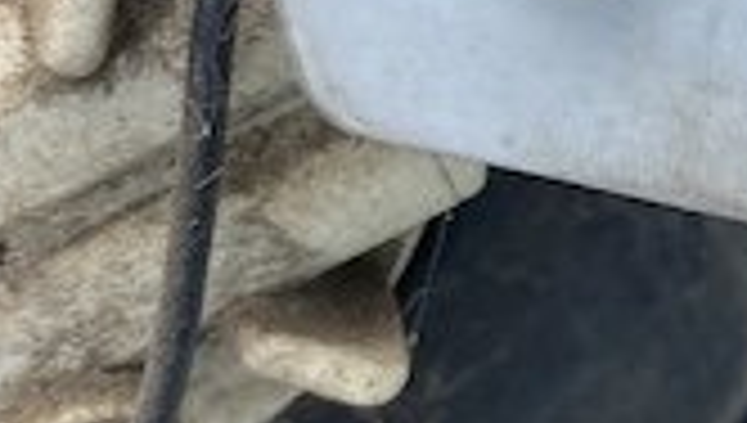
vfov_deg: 11.1
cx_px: 886
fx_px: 2162
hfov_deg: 18.6
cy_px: 9
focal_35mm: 109
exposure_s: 1/361
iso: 32
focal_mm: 4.25
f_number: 1.8
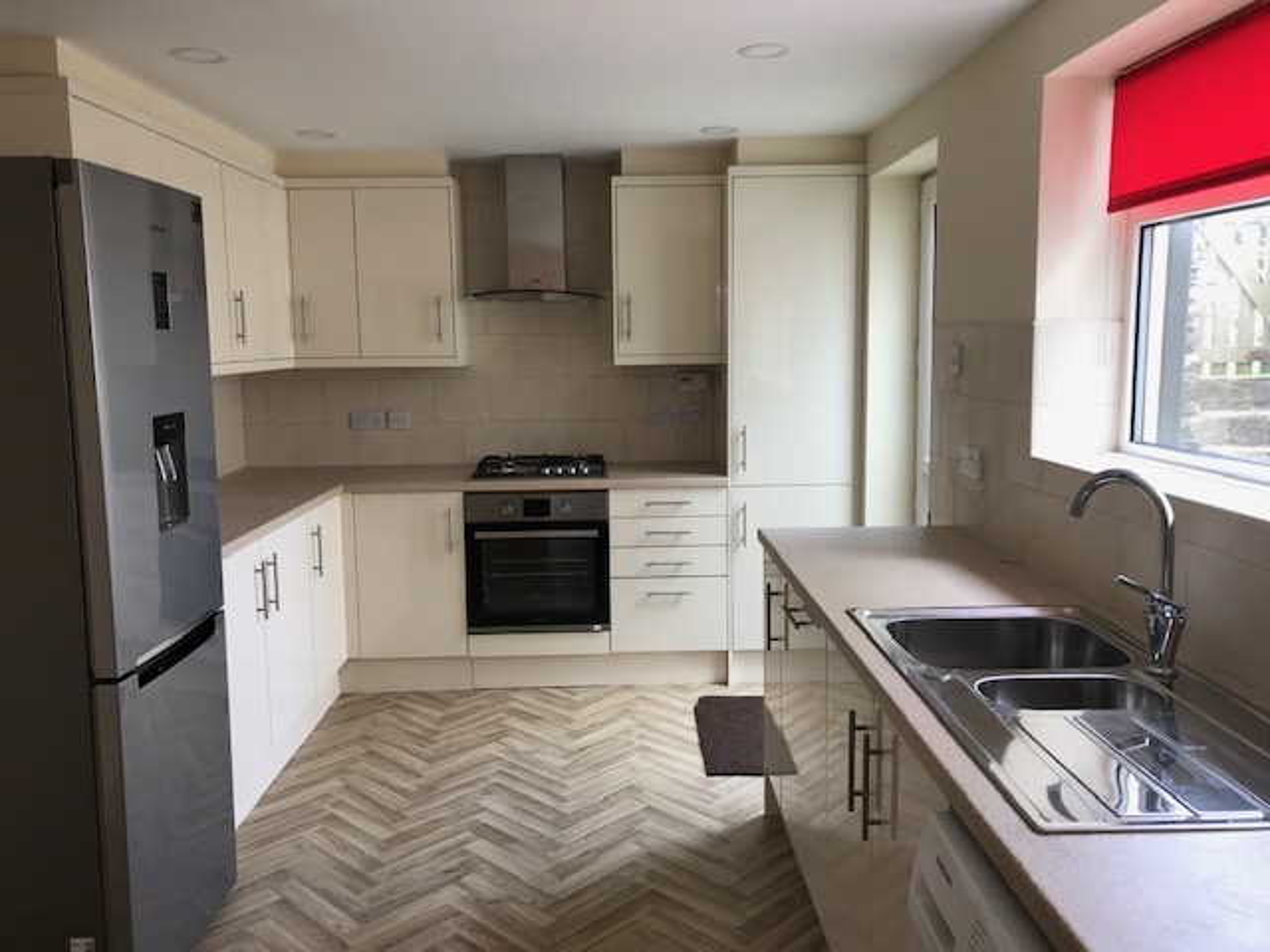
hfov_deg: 63.4
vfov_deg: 49.7
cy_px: 476
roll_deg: +0.7
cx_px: 635
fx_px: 1027
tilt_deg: -7.3
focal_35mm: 28
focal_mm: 3.99
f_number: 1.8
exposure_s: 1/47
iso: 25
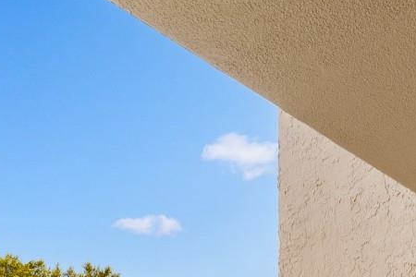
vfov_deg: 20.7
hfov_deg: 36.9
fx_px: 624
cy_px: 436
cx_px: 209
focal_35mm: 54
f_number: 7.1
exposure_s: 1/200
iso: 100
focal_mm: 10
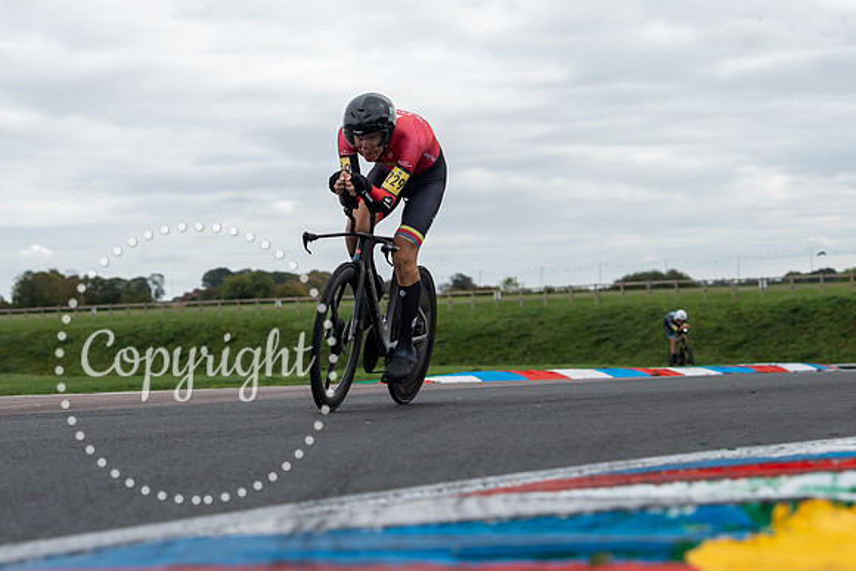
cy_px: 294
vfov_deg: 12.4
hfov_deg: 18.5
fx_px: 2627
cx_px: 378
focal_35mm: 110
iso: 100
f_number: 3.5
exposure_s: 1/1000
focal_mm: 62
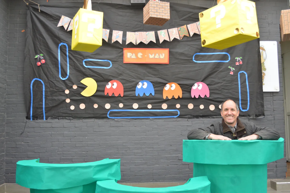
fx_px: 314
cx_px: 145
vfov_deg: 34.1
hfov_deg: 49.6
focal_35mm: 39
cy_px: 96
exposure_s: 1/80
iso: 400
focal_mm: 26
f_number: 4.5
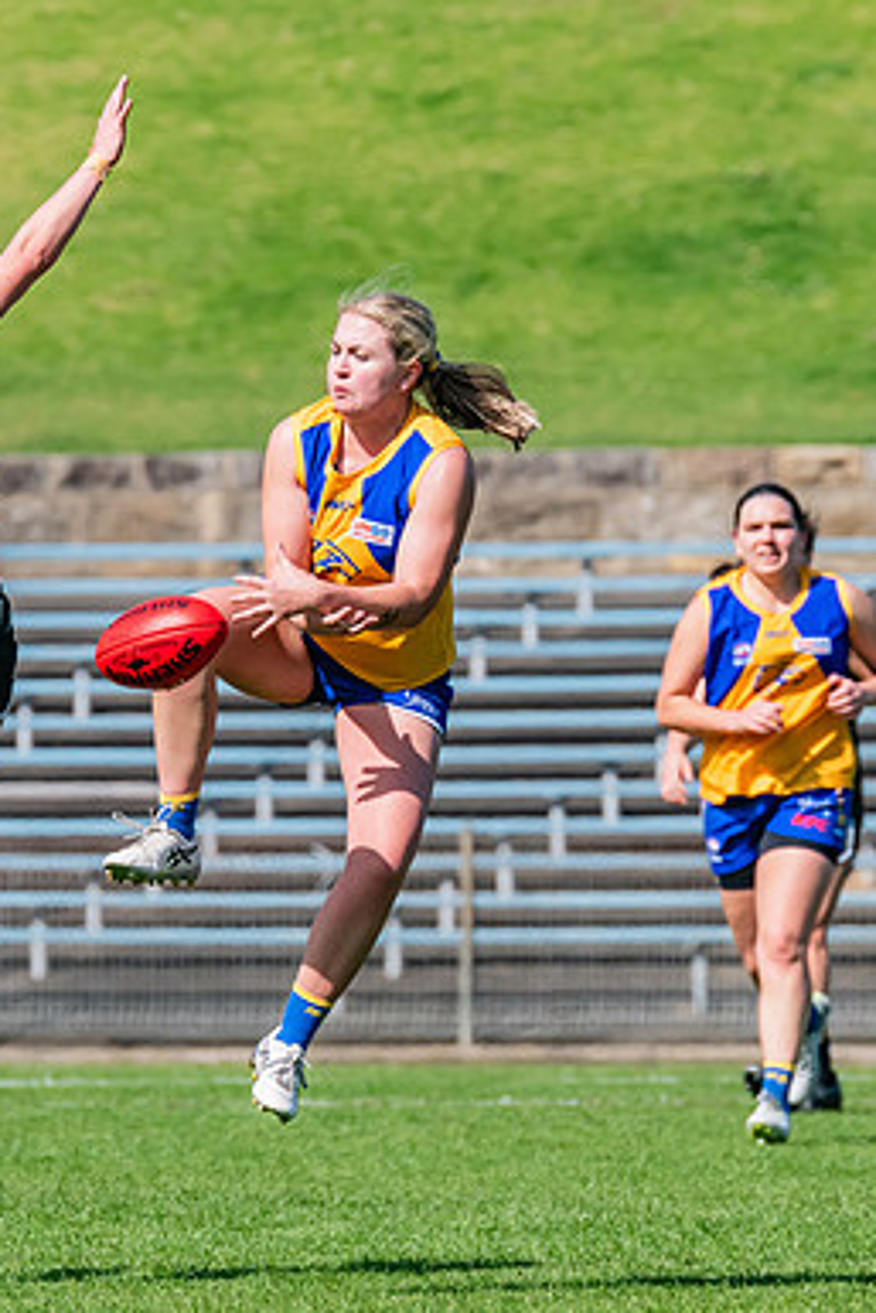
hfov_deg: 1.8
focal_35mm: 778
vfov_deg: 2.6
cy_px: 525
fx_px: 28369
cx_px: 449
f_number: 10
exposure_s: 1/1600
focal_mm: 420
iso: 800
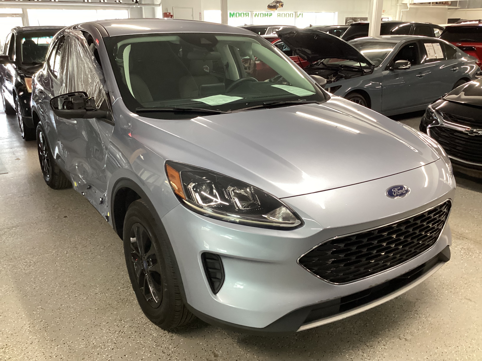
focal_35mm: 31
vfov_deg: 45.4
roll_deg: +0.2
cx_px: 241
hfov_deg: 58.4
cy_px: 180
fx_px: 432
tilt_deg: -20.5
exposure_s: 1/60
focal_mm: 3.3
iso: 250
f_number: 2.4
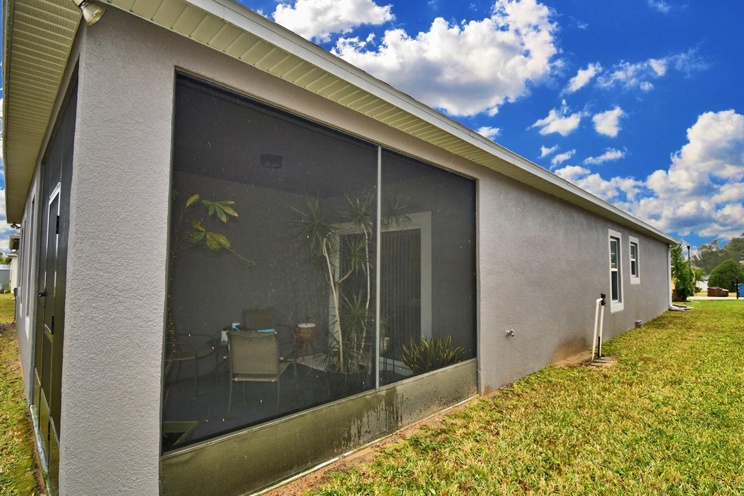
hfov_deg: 93.3
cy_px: 254
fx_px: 351
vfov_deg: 70.4
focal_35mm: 17
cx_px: 365
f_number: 4.5
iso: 100
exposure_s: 1/200
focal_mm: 10
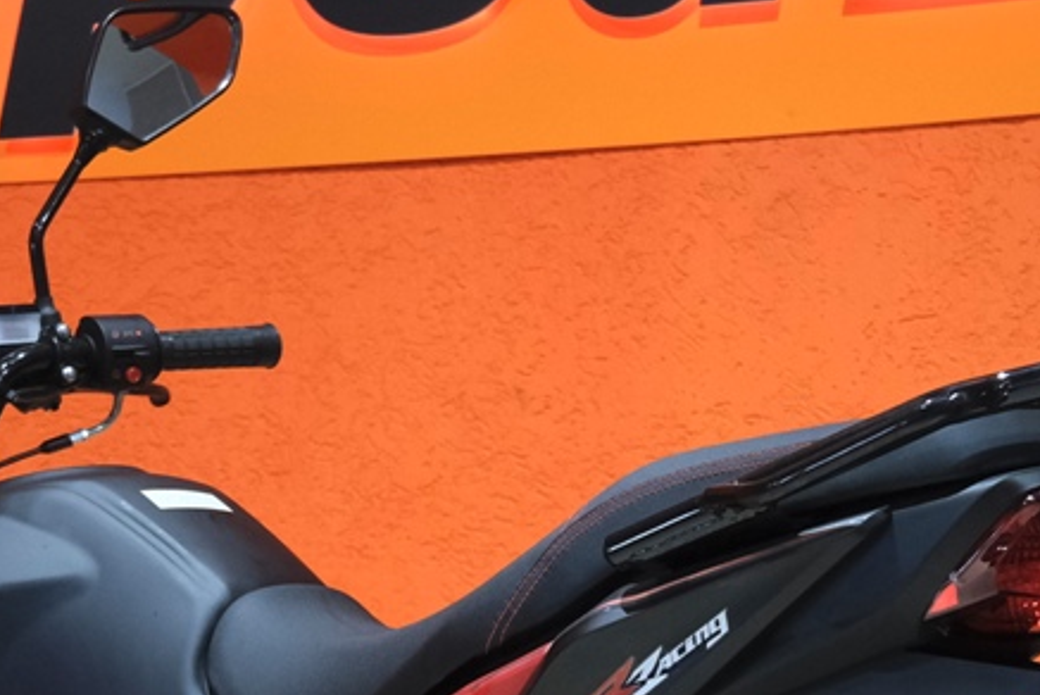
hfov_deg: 13.7
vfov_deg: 9.1
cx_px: 359
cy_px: 746
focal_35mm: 150
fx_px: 4336
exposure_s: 1/100
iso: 1600
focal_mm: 27.5
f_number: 4
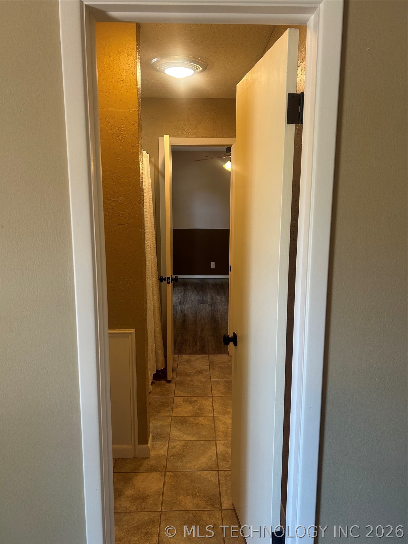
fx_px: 409
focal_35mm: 26
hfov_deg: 53.1
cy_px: 272
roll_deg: -0.1
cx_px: 204
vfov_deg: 67.3
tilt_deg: -7.7
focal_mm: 5.7
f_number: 1.5
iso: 80
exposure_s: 1/60
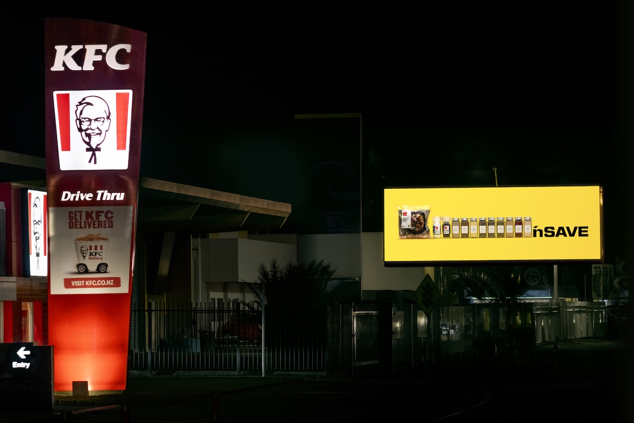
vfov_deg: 6.8
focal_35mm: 203
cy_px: 212
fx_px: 3575
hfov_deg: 10.1
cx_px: 317
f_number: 5.6
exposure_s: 1/8
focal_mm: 135
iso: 500
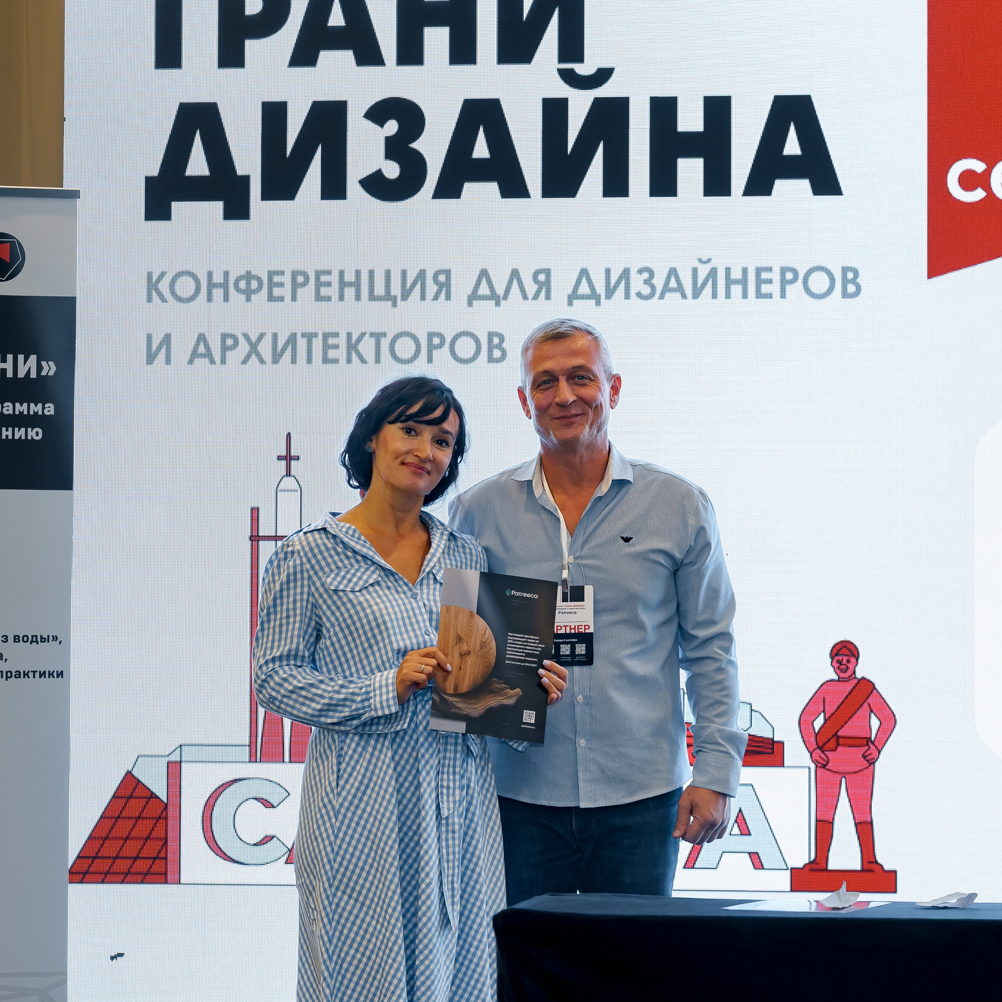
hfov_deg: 15.1
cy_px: 471
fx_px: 3766
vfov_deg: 15.2
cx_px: 645
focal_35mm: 115
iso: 1000
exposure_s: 1/125
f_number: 4
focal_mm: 82
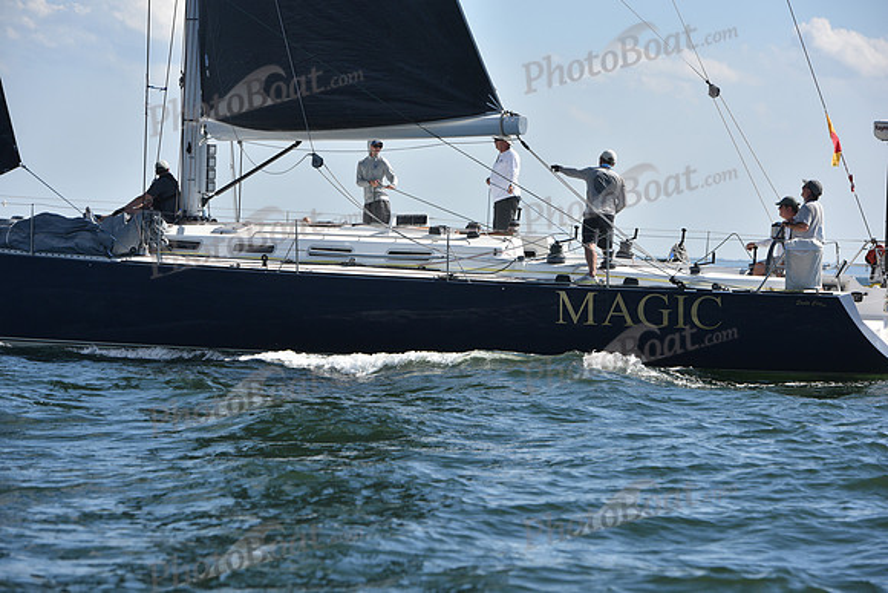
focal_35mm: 150
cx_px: 444
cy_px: 296
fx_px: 3701
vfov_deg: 9.2
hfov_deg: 13.7
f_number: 8
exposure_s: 1/1250
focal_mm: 150
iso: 320
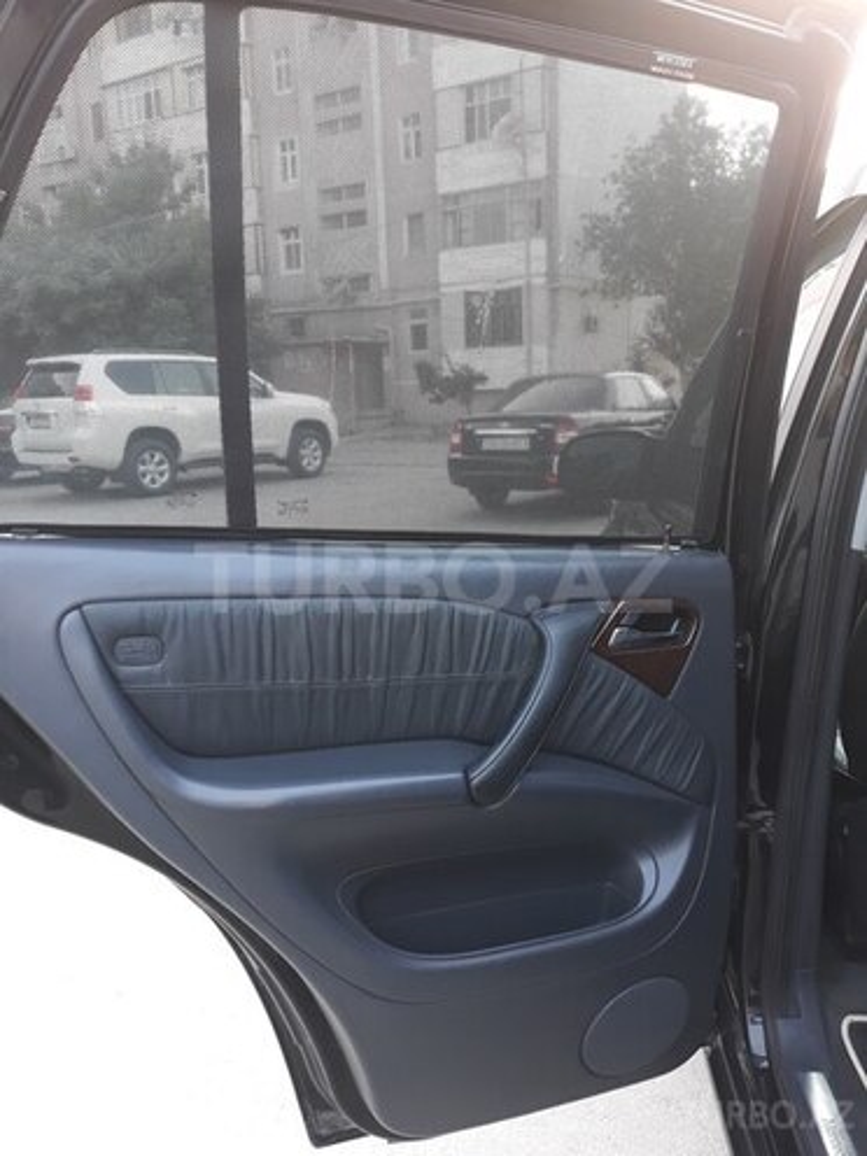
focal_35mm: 27
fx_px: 902
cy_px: 578
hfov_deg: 51.4
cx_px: 434
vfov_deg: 65.3
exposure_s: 1/50
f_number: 1.7
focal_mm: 3.71
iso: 64
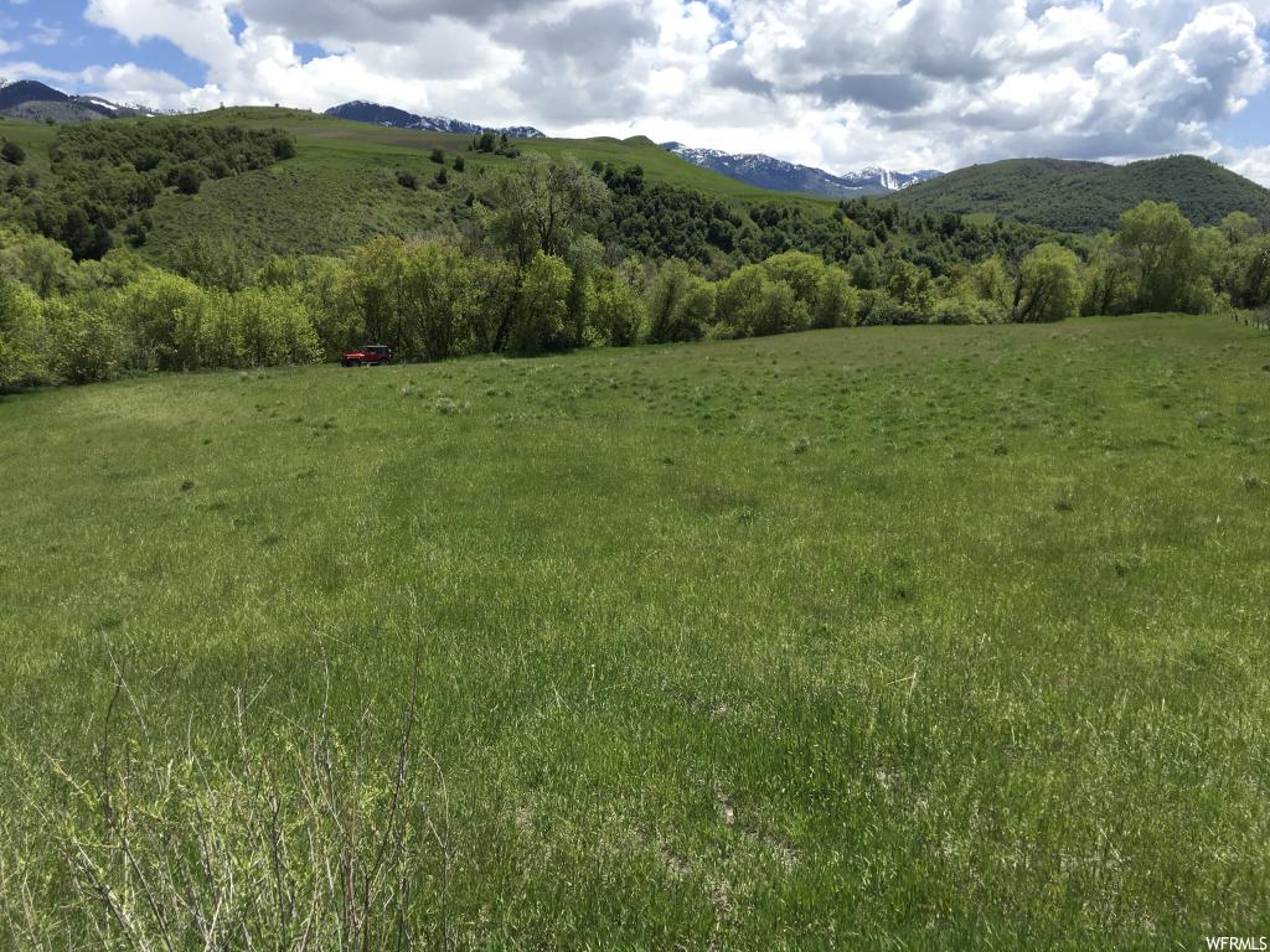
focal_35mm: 29
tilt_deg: -10.4
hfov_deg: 61.7
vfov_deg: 48.2
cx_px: 635
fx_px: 1064
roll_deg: -0.7
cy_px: 476
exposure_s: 1/1603
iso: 25
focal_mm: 4.15
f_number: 2.2
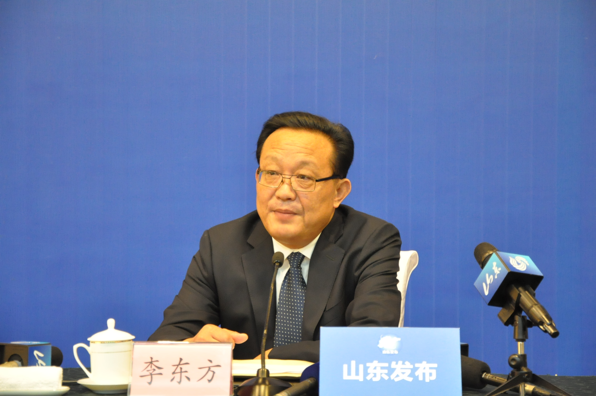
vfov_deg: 12.1
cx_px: 298
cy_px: 198
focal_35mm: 112
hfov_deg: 18.2
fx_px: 1860
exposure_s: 1/30
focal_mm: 75
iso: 3200
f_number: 5.3
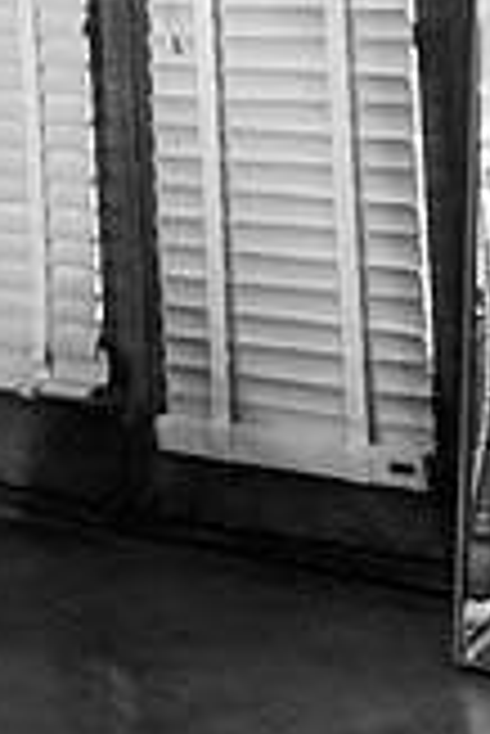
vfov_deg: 14.2
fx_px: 2811
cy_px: -230
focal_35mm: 138
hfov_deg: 9.8
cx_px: 575
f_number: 1.8
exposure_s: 1/125
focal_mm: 50
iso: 1000
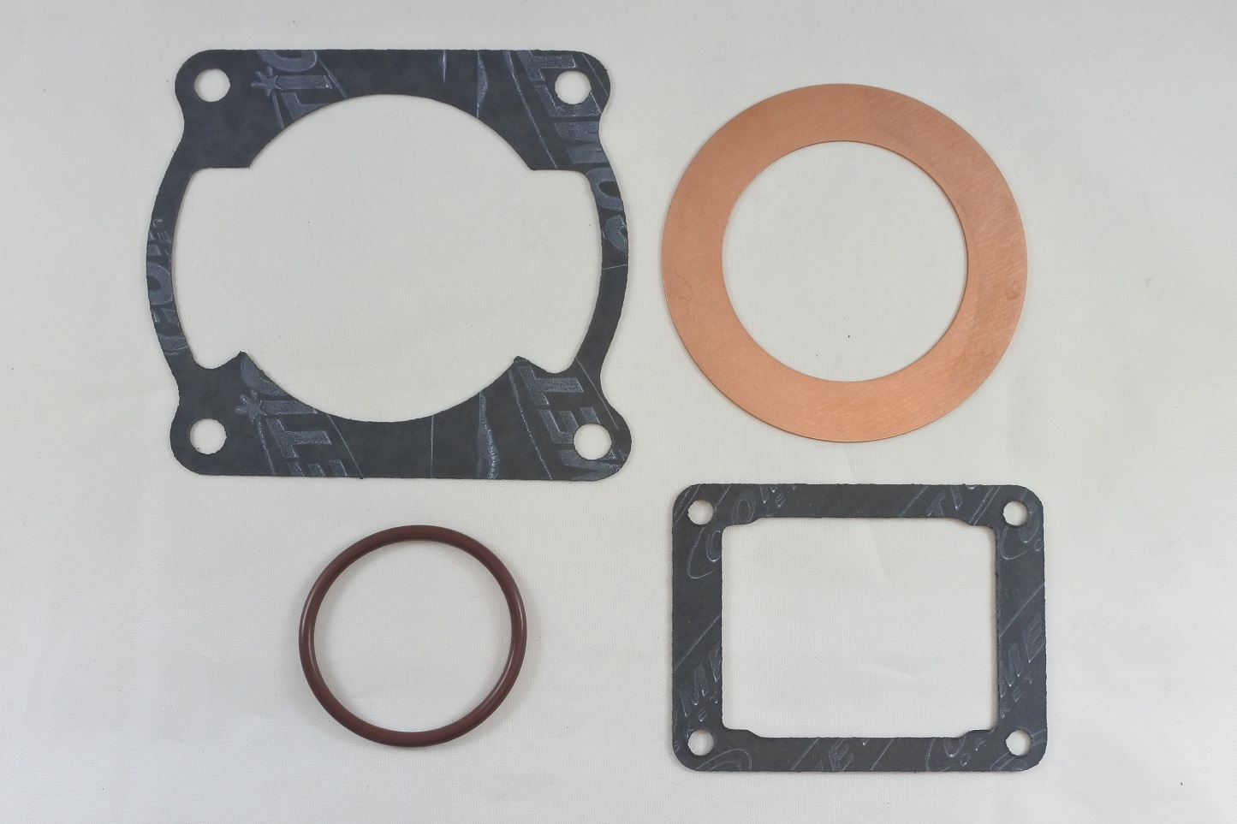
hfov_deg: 63.7
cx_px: 618
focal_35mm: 29
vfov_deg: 45.0
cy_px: 412
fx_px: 996
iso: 400
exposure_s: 1/250
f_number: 3.8
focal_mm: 11
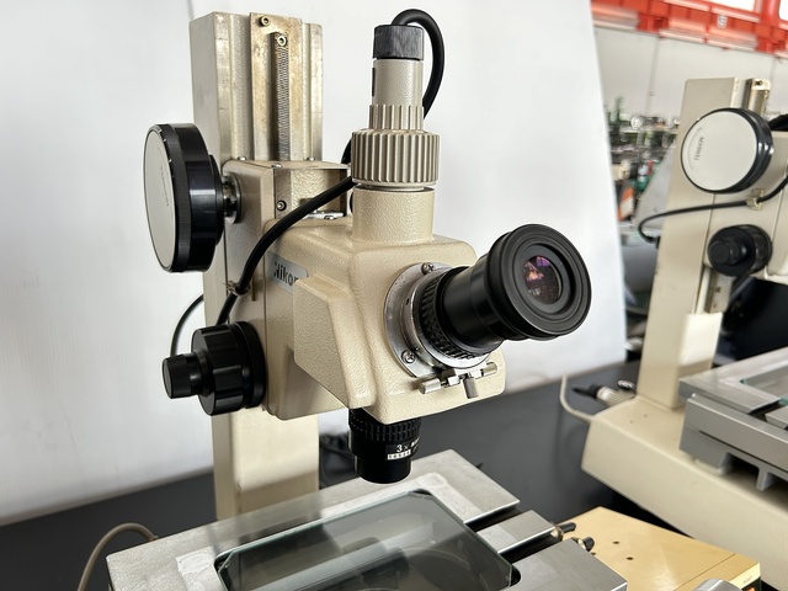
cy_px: 296
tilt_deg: -16.5
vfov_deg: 53.1
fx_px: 592
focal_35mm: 26
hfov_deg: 67.3
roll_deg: -1.9
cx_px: 394
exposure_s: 1/121
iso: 80
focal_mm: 5.7
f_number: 1.5
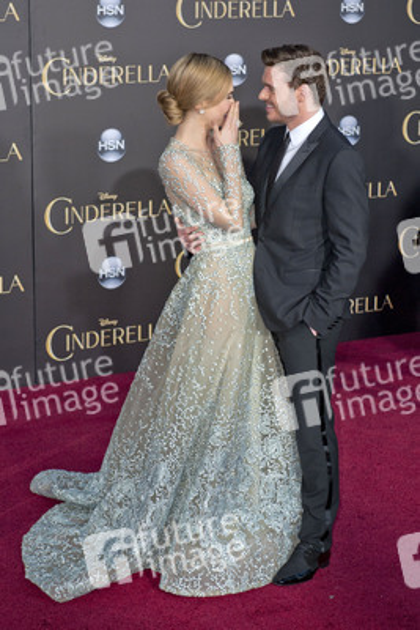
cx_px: 210
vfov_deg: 30.5
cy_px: 315
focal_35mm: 66
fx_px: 1154
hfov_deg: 20.6
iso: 400
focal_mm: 66
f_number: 4
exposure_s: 1/400
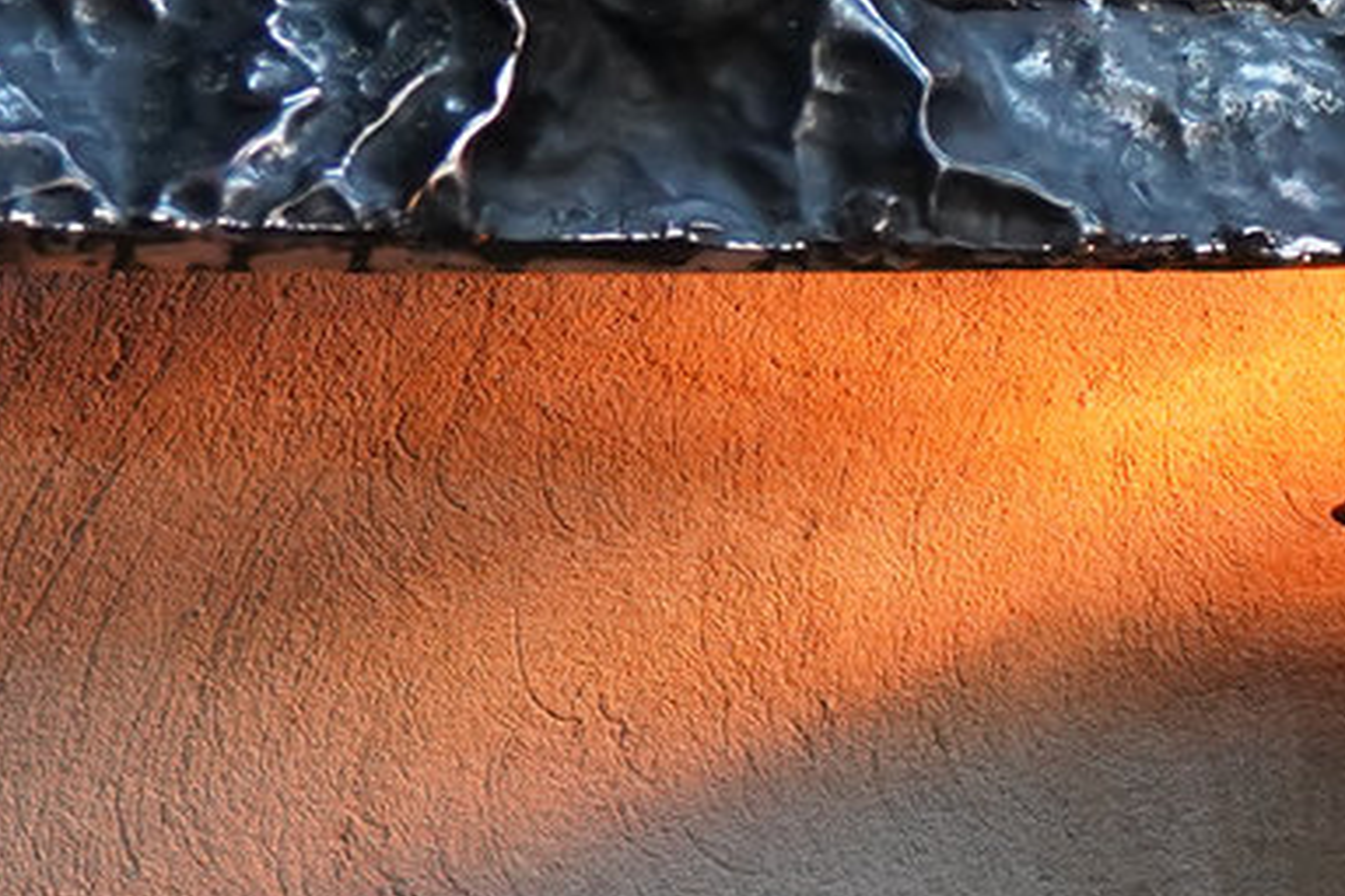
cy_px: 380
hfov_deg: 10.3
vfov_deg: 7.3
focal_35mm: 189
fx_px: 7061
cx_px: 2364
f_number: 2.8
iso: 1600
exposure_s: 1/160
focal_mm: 29
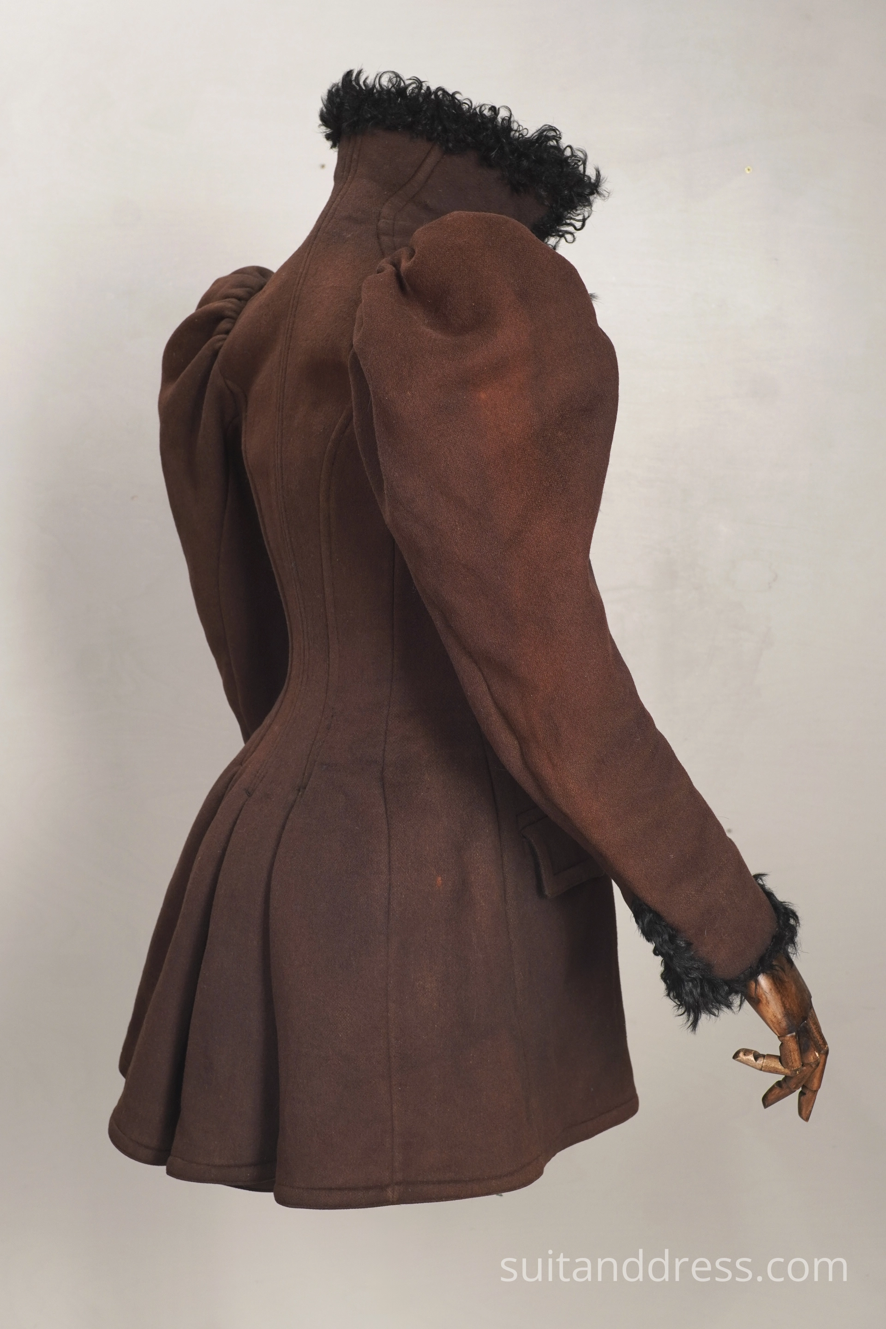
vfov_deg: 41.1
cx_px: 443
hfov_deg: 28.1
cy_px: 664
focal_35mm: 48
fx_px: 1772
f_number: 7.1
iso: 320
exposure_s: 1/20
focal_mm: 32
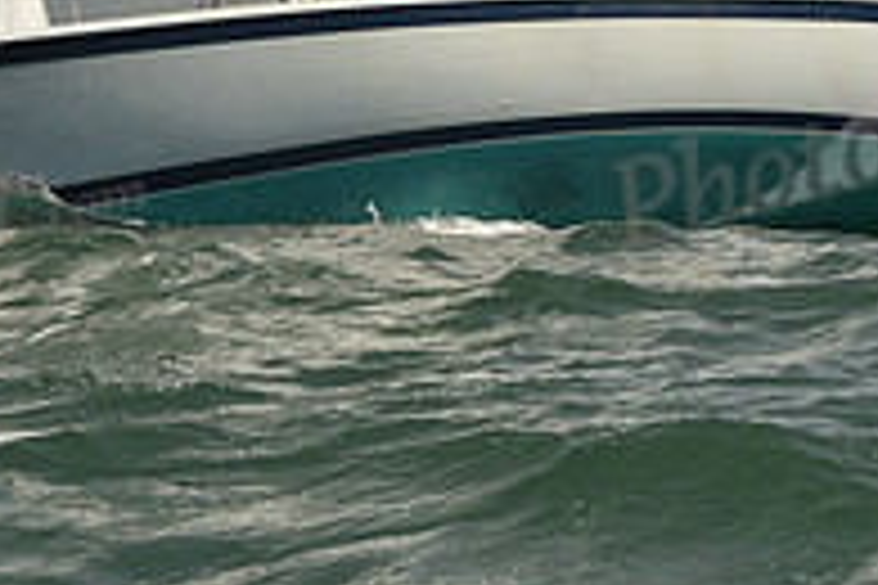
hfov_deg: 9.9
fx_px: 5072
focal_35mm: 208
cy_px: -38
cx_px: 383
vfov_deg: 6.6
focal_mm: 70
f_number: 14
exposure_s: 1/800
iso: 320
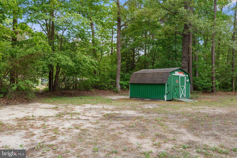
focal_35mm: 30
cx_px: 118
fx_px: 198
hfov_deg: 61.9
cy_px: 79
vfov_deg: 43.7
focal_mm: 30
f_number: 6.7
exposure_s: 1/180
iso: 400
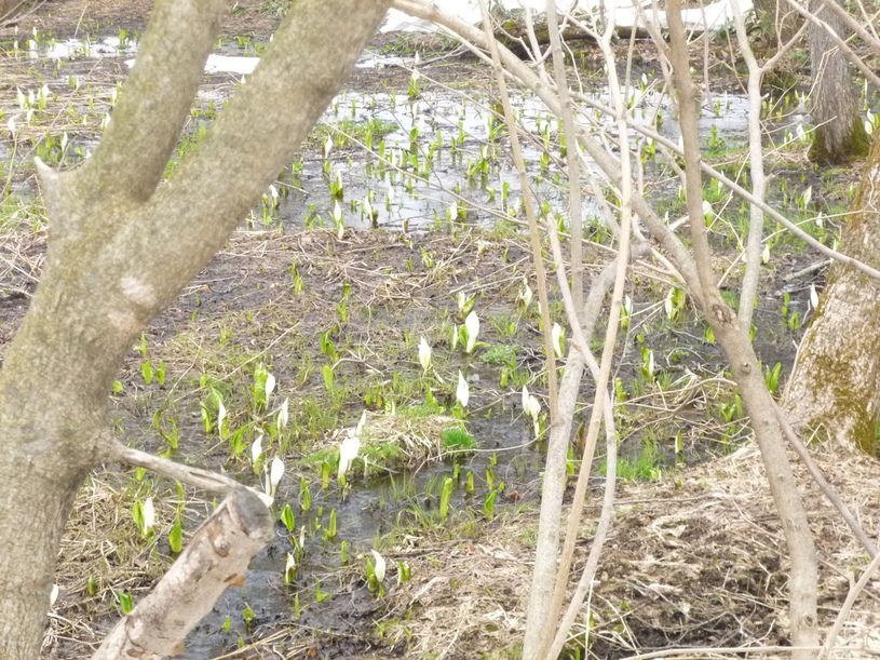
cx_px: 440
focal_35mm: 98
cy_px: 330
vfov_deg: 15.1
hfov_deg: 20.0
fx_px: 2491
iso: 400
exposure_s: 1/125
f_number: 6.2
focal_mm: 17.5
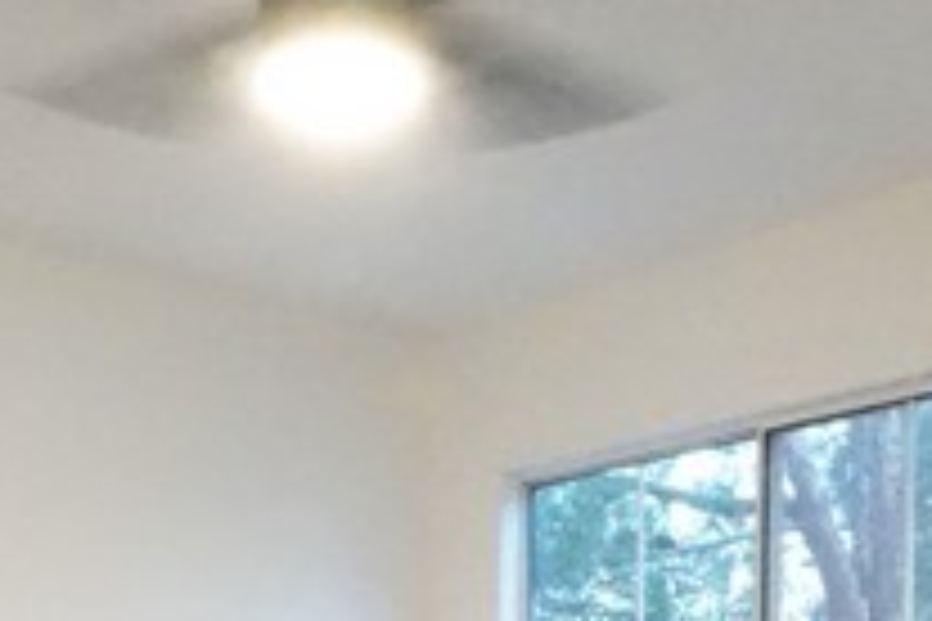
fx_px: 1631
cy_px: 958
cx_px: 243
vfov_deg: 18.8
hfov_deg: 31.4
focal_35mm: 63
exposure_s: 1/20
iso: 25600
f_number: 22
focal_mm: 12
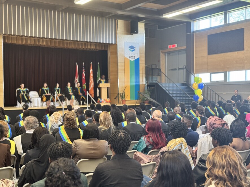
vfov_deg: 30.3
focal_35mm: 48
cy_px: 94
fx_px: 347
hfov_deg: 39.7
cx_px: 125
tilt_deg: -0.4
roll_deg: +0.7
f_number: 1.78
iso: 200
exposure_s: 1/60
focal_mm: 6.76
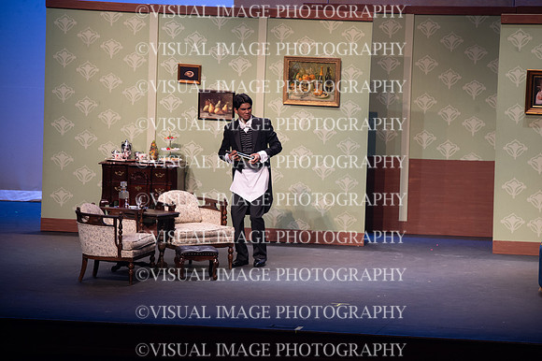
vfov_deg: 5.1
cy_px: 180
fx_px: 4063
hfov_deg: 7.6
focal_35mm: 270
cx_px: 271
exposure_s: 1/160
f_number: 6.3
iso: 1800
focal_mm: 270
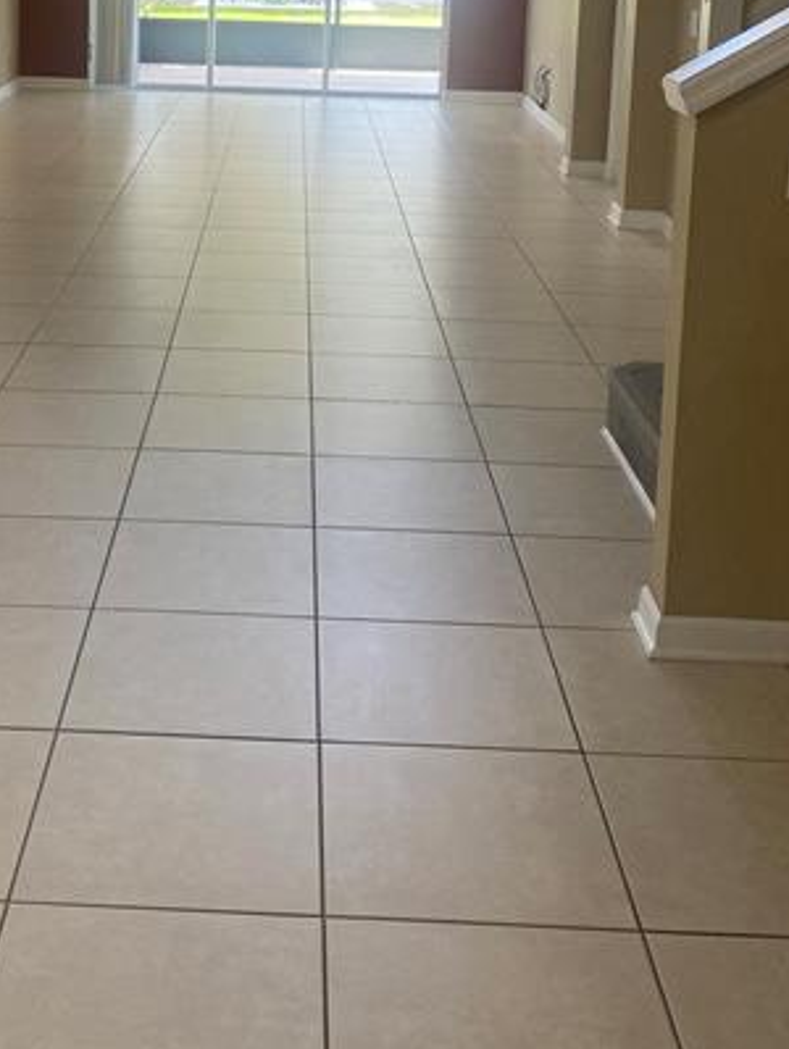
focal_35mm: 50
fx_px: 1517
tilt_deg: -5.8
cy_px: 110
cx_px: 284
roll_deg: -2.0
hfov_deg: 29.0
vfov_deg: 35.9
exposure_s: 1/120
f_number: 1.8
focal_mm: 4.25
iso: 100
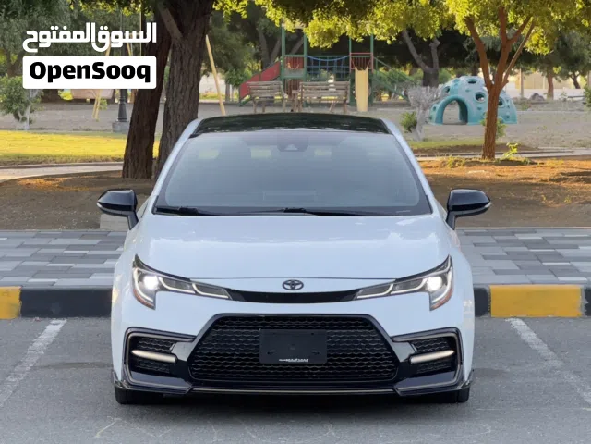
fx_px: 1315
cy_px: 222
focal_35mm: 77
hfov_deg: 25.3
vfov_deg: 19.1
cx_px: 296
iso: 50
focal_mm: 9
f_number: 2.8
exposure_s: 1/99
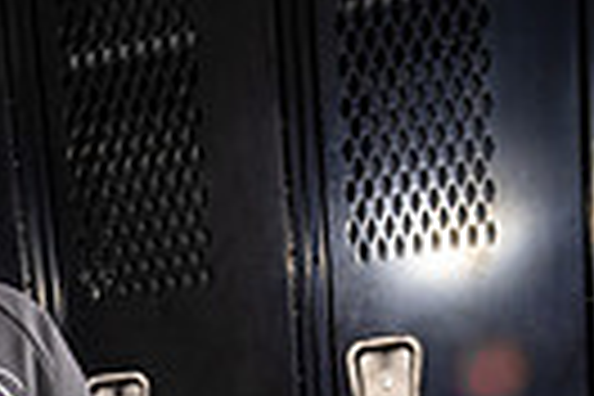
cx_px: -50
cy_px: 896
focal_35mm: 106
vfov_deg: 11.2
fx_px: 1749
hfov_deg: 18.6
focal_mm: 31
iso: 100
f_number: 8
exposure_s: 1/125
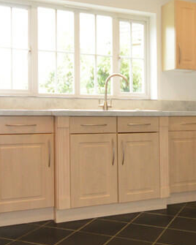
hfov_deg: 34.5
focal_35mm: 43
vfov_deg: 42.9
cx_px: 133
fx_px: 312
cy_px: 122
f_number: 3.5
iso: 500
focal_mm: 10
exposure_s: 1/60
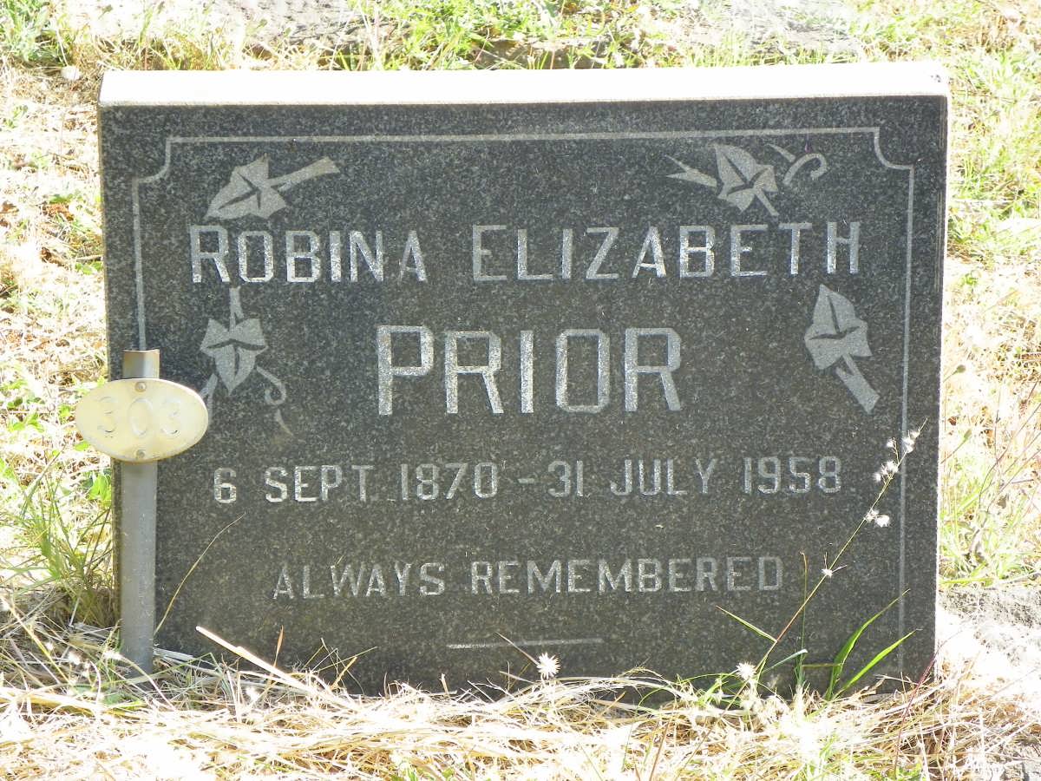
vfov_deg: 12.0
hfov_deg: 16.0
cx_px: 520
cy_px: 390
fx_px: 3699
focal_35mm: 123
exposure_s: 1/80
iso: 64
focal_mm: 21.9
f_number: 4
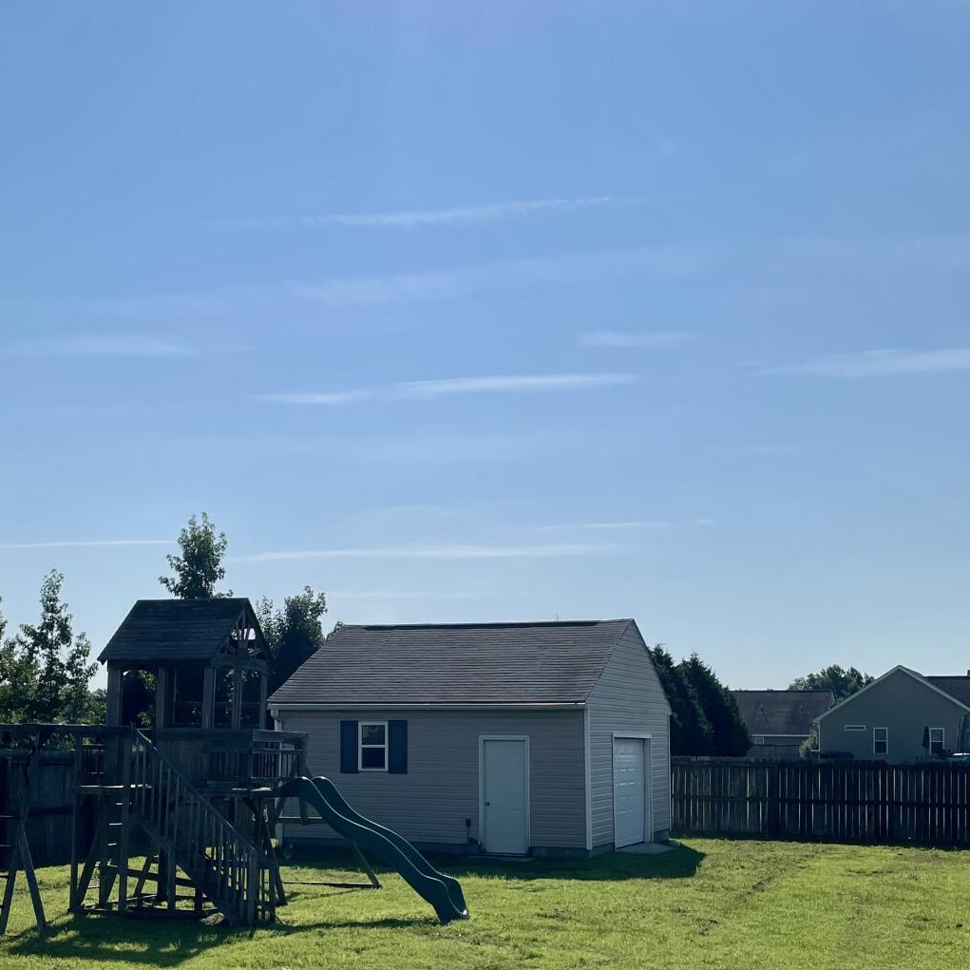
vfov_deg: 37.0
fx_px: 1427
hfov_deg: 37.5
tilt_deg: +1.8
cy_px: 677
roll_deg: -1.5
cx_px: 448
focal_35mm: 45
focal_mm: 4.2
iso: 32
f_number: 1.6
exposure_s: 1/13333
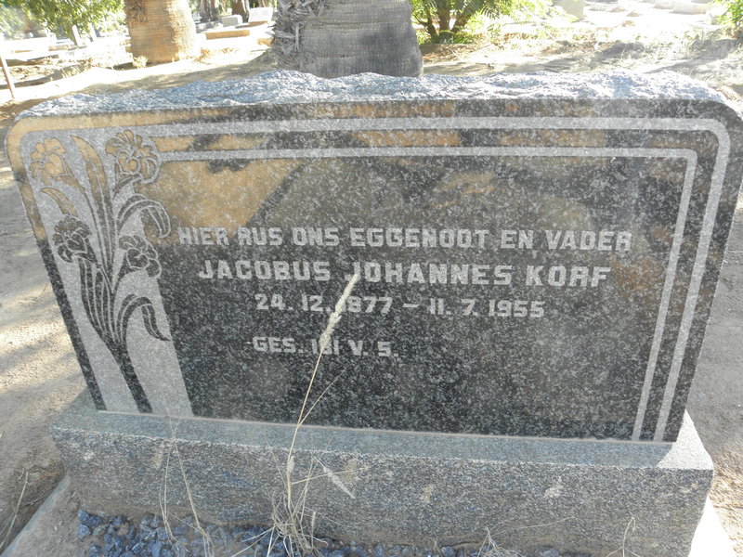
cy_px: 278
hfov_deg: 67.3
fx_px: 558
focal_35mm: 26
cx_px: 372
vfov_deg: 53.1
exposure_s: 1/40
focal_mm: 4.6
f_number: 3.5
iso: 64
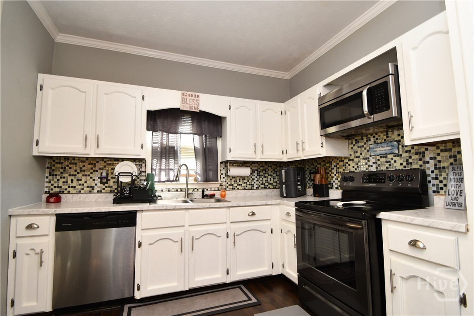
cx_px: 237
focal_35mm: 15
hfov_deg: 100.4
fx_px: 197
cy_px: 158
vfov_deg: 77.3
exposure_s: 1/60
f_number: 4
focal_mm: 10
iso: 360
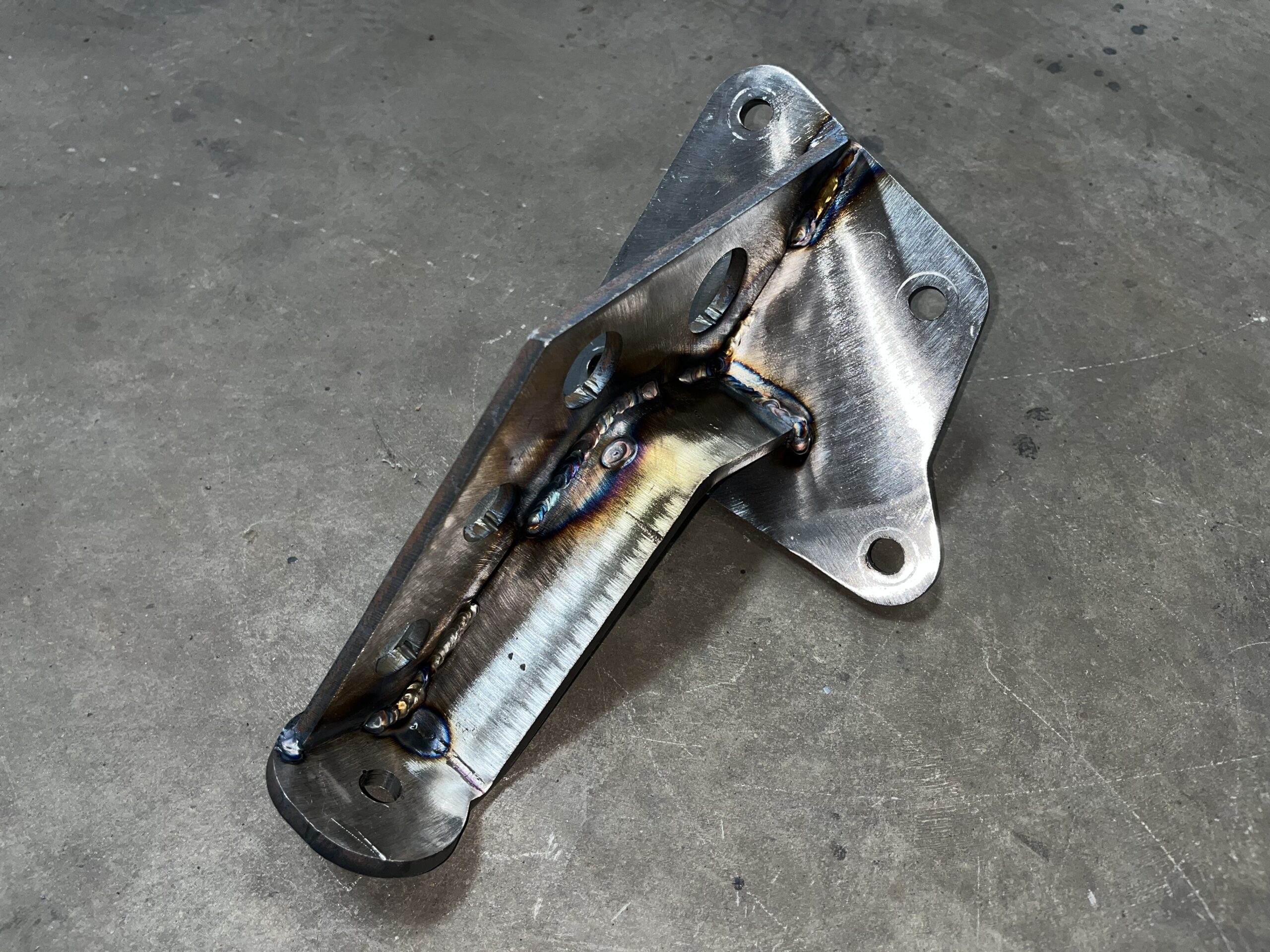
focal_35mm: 26
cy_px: 476
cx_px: 635
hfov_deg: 67.3
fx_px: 954
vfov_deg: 53.1
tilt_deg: -57.0
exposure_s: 1/60
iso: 32
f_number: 1.6
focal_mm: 5.1
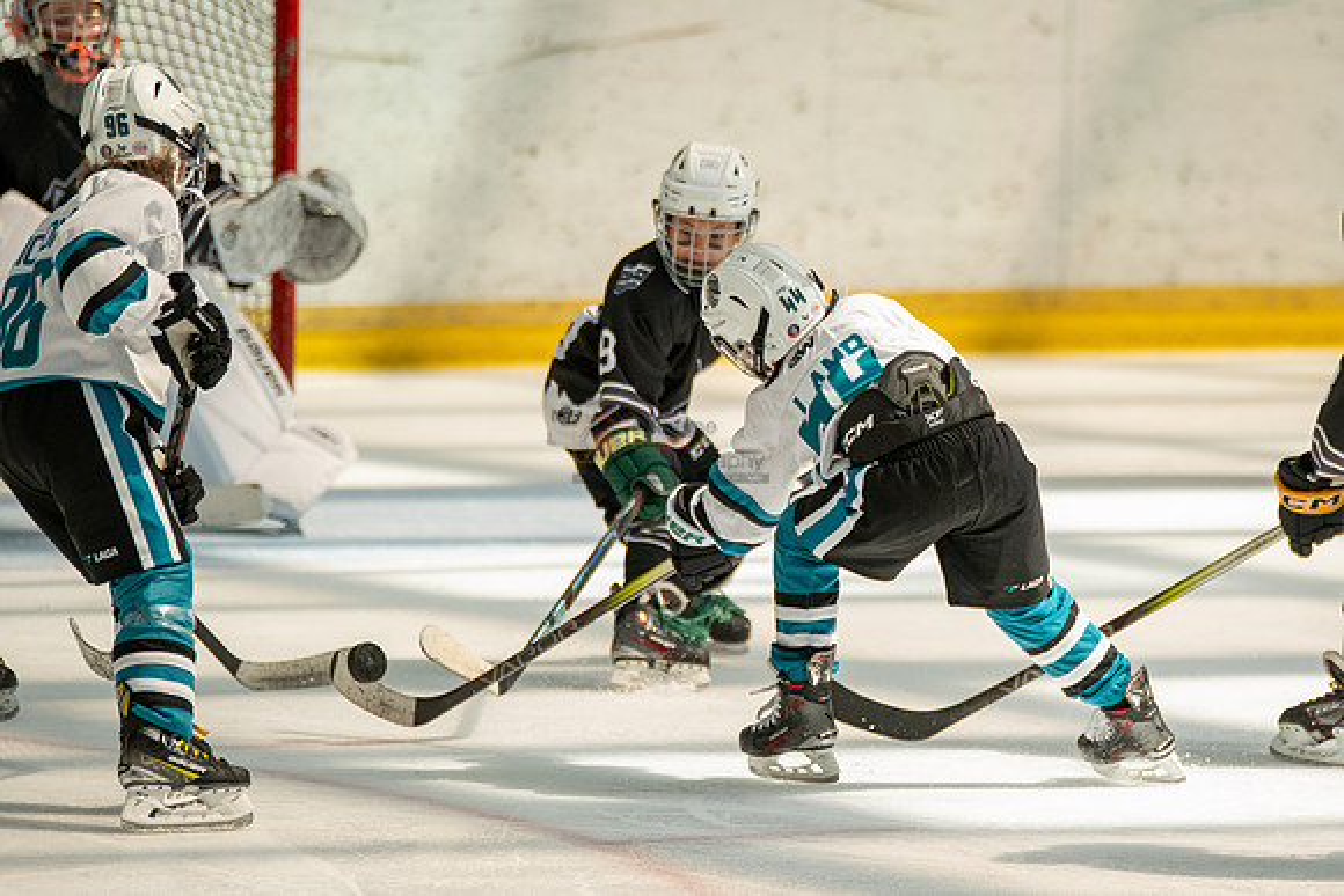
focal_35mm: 348
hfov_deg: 5.9
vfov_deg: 4.0
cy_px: 448
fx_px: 12993
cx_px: 947
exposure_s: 1/5000
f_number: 3.2
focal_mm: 247
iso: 1600
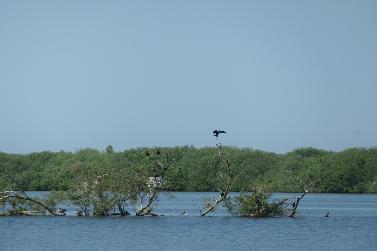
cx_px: 188
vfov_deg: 3.8
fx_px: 3770
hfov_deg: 5.7
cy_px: 126
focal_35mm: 360
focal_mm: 132
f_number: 7.1
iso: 200
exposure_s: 1/800
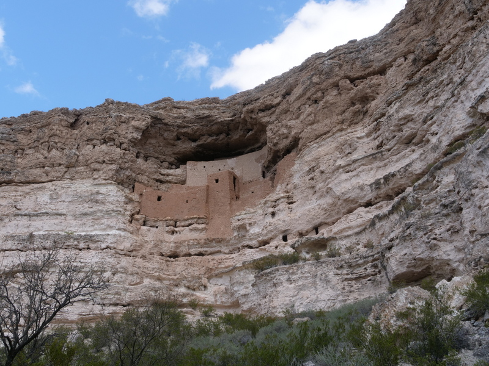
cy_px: 183
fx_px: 452
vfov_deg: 44.2
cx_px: 244
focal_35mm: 32
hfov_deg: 56.8
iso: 200
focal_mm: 16
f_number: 8
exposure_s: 1/250
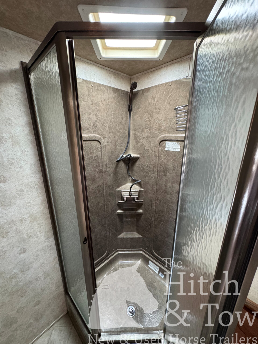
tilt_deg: -16.7
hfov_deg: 85.7
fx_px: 139
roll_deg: +0.3
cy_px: 172
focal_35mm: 14
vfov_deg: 102.1
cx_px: 129
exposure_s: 1/60
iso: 500
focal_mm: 2.22
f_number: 2.2
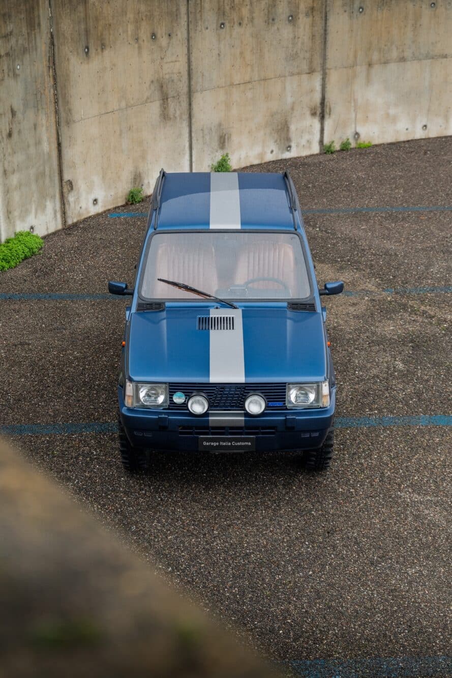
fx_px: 1130
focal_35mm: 60
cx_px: 226
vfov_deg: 33.4
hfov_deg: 22.6
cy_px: 339
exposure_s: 1/250
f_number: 2.8
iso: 500
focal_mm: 60
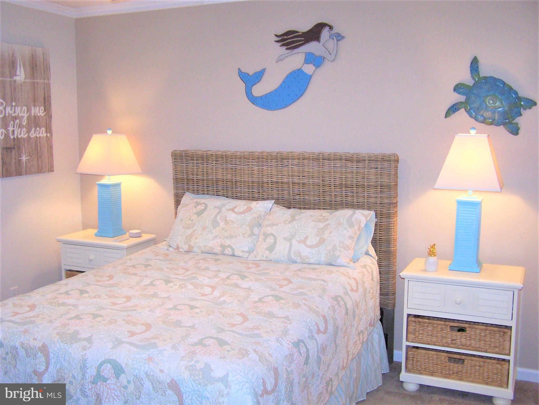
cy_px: 202
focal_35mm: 38
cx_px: 270
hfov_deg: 49.0
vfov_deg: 37.7
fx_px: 592
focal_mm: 6.3
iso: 140
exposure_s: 1/60
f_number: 2.8
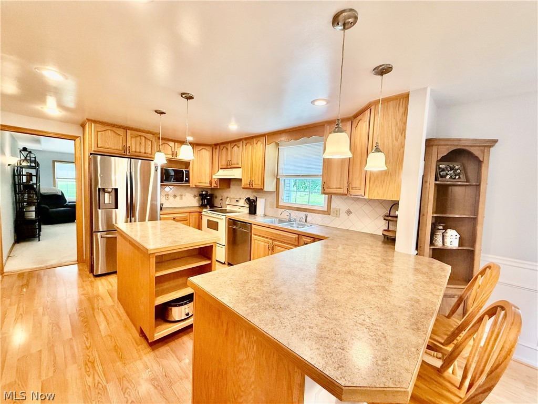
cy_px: 202
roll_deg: -2.2
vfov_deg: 85.7
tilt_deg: -4.3
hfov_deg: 102.1
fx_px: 218
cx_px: 269
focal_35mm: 14
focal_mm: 2.22
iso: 320
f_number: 2.2
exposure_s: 1/120
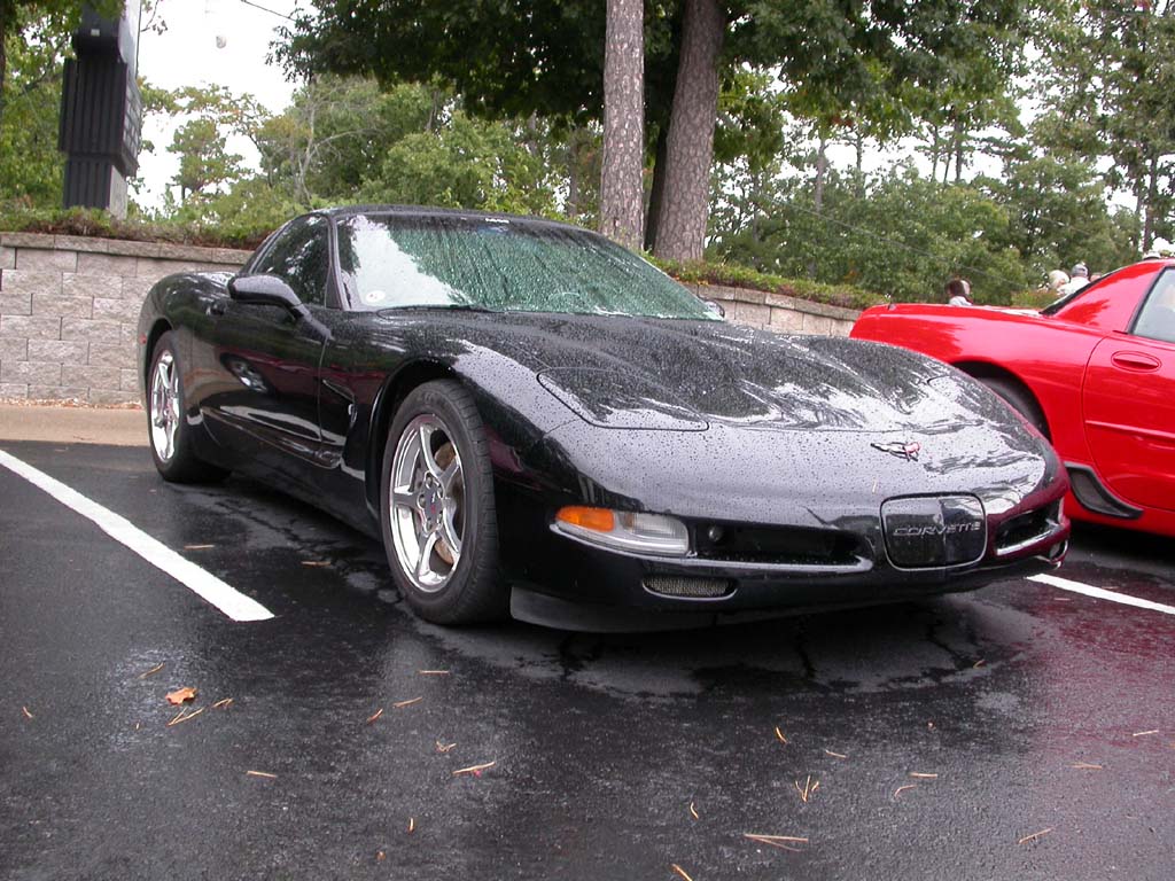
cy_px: 440
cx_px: 588
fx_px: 1290
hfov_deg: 49.0
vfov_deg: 37.7
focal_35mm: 38
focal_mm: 7.85
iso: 100
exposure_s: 1/64.4
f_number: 3.3
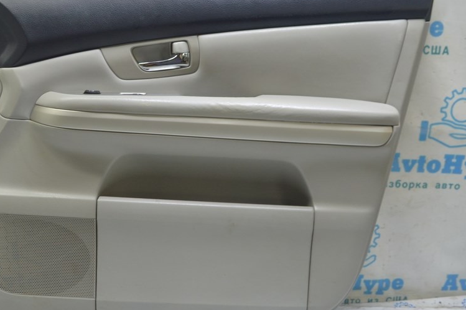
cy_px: 146
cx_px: 172
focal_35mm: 41
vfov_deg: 32.6
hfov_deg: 47.0
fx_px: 530
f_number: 5.6
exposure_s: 1/20
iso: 400
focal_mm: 20
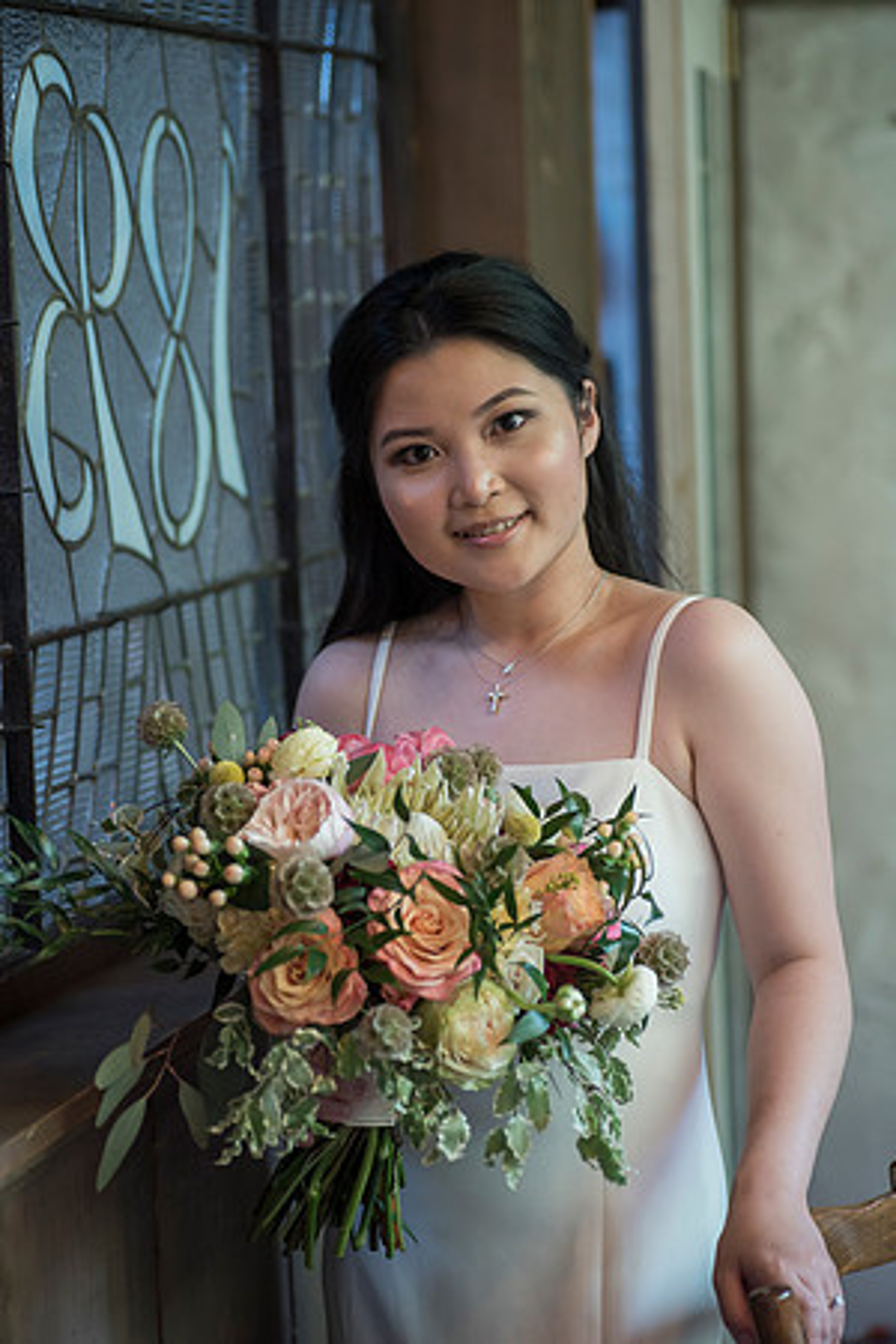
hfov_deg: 15.2
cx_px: 448
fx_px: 3360
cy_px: 672
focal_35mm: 90
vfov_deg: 22.6
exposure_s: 1/100
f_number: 3.5
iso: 1250
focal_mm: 90
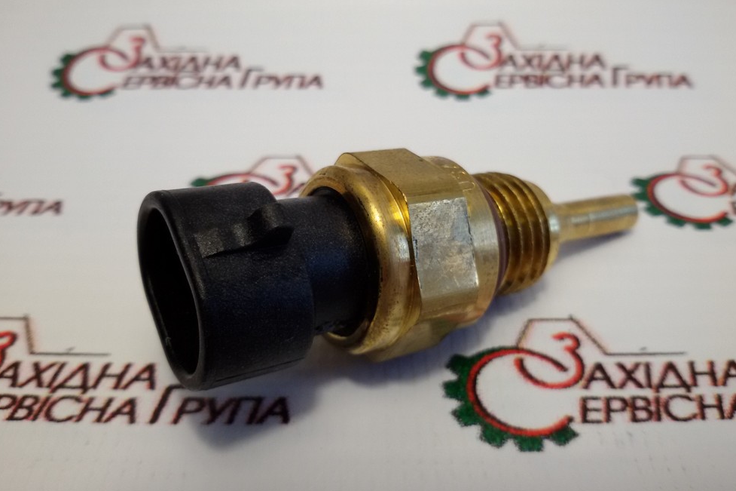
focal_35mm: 33
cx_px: 368
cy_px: 234
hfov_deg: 57.2
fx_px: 675
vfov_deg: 39.9
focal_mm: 2.93
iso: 64
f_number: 2.4
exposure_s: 1/100
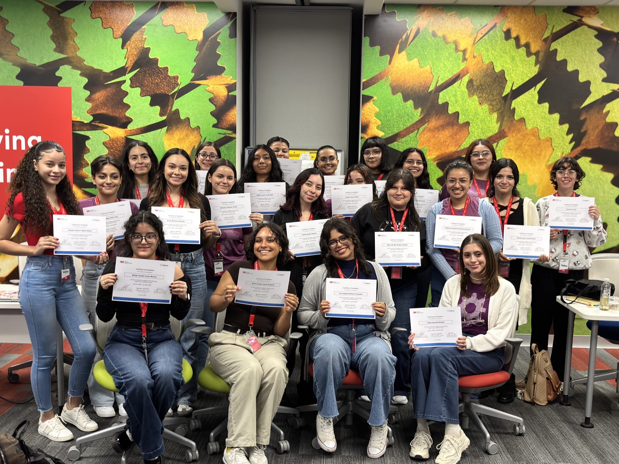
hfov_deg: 45.8
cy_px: 232
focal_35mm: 41
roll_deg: -2.3
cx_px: 310
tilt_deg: -7.3
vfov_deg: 35.1
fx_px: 733
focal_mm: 5.96
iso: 160
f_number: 1.6
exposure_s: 1/40
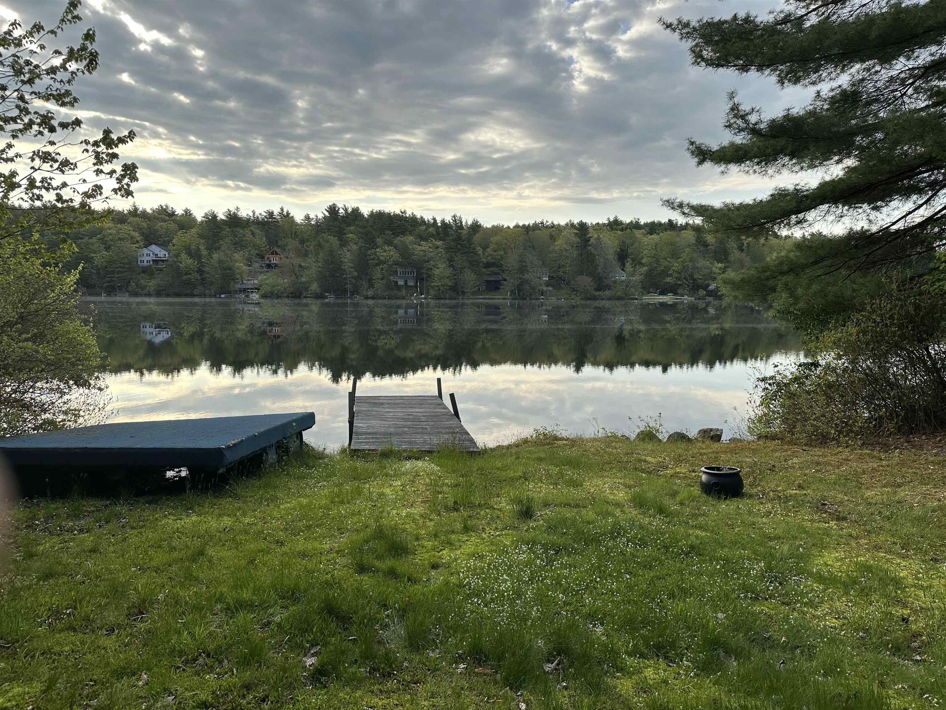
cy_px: 355
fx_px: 656
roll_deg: +0.2
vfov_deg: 56.8
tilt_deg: -4.7
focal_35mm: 24
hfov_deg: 71.6
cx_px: 473
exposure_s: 1/2110
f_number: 1.78
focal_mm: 6.86
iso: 80
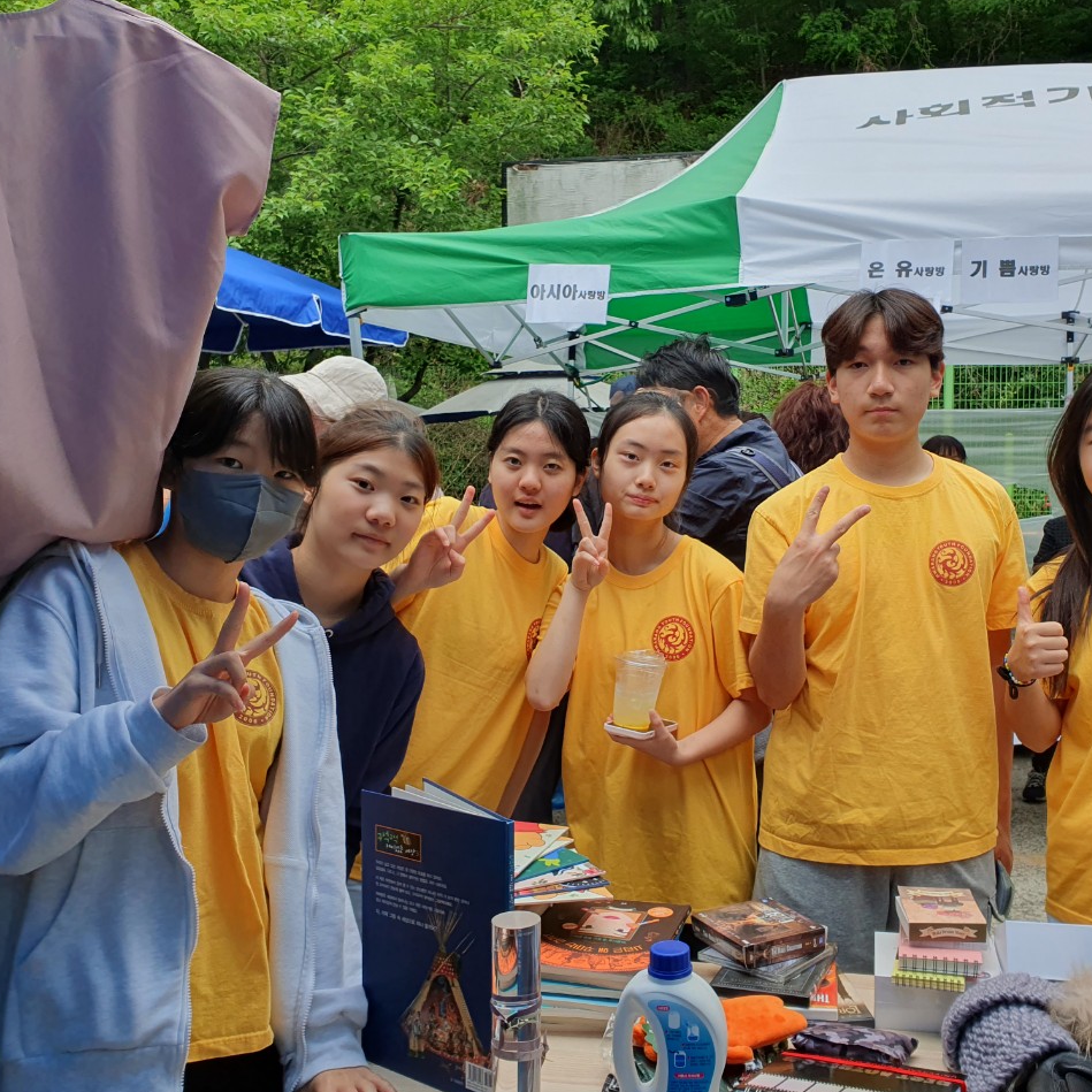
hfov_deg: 51.9
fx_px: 1106
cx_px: 690
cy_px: 548
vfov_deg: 52.5
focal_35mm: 31
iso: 50
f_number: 2.4
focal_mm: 4.32
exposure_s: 1/526
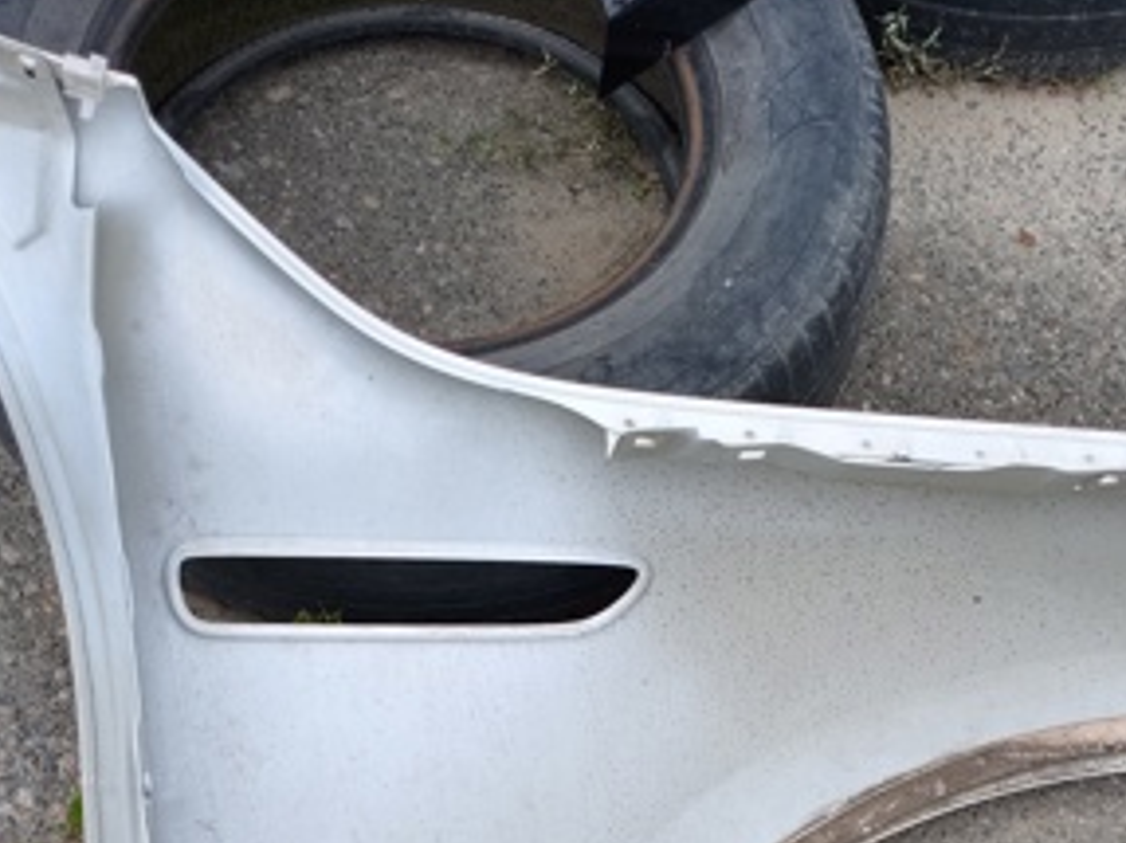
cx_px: 671
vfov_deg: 23.9
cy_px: 882
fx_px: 1886
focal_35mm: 58
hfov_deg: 33.2
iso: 80
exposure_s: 1/1492
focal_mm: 4.94
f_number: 1.5
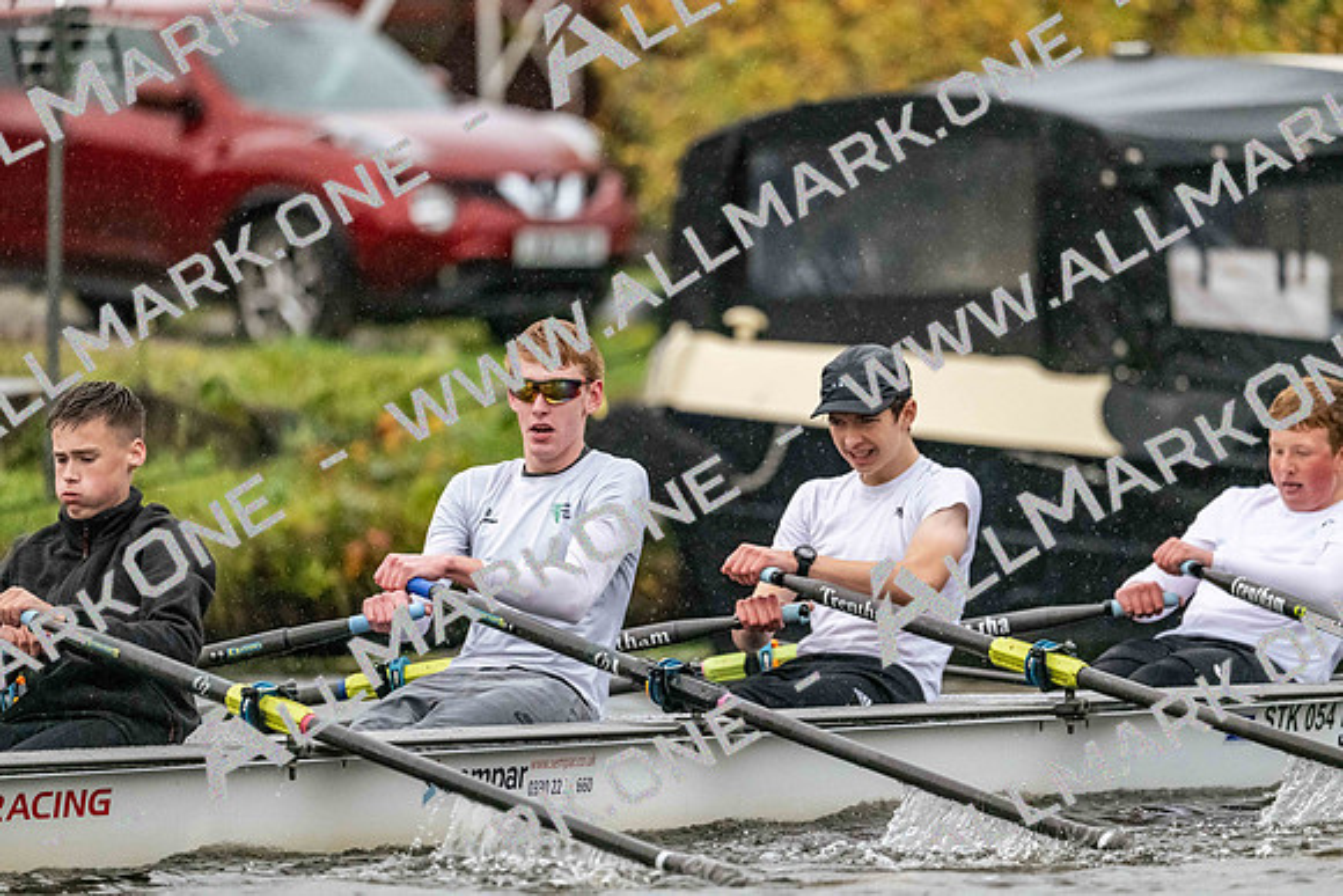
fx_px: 14925
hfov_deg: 5.2
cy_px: 448
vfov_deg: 3.4
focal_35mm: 400
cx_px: 672
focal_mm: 400
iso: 8000
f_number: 4.5
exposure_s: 1/2000
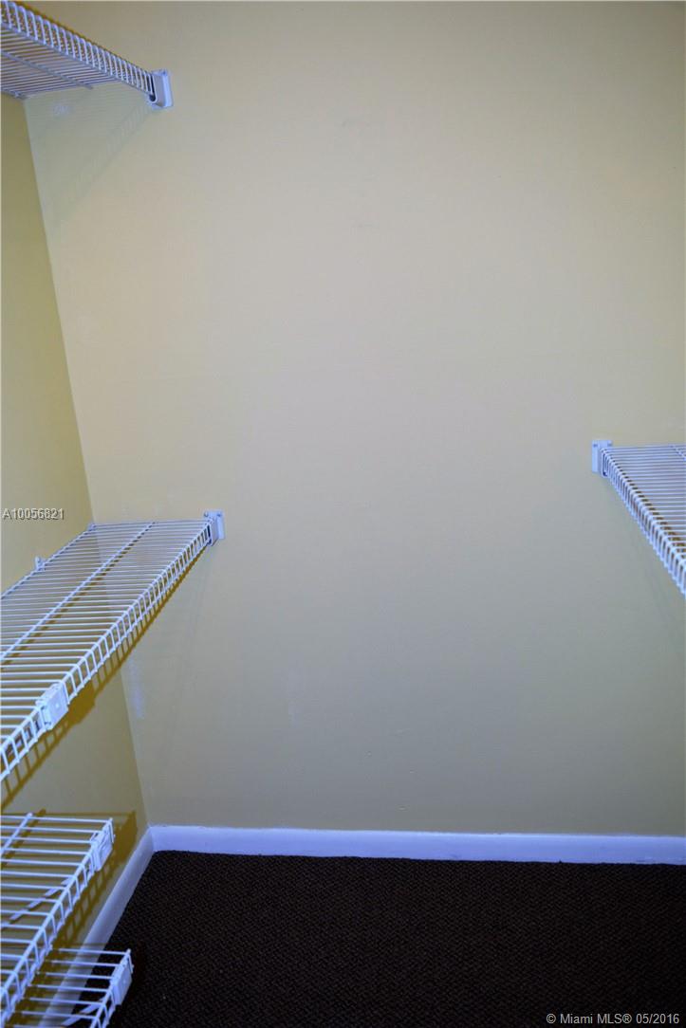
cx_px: 343
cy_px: 514
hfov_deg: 47.9
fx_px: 771
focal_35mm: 27
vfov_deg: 67.4
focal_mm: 18
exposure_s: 1/80
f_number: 4.5
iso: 800
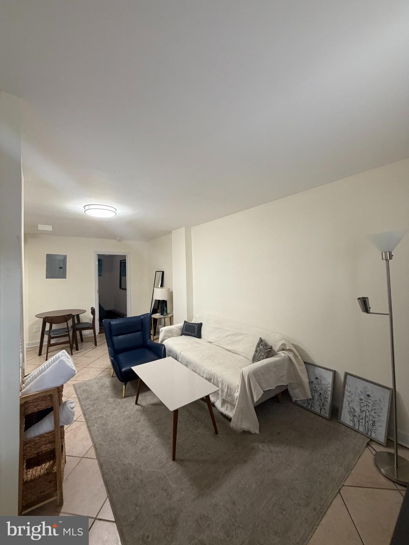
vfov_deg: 102.1
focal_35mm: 14
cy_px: 272
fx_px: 221
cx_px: 204
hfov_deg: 85.7
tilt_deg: +2.3
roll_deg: -0.1
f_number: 2.2
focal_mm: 2.22
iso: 320
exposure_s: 1/60
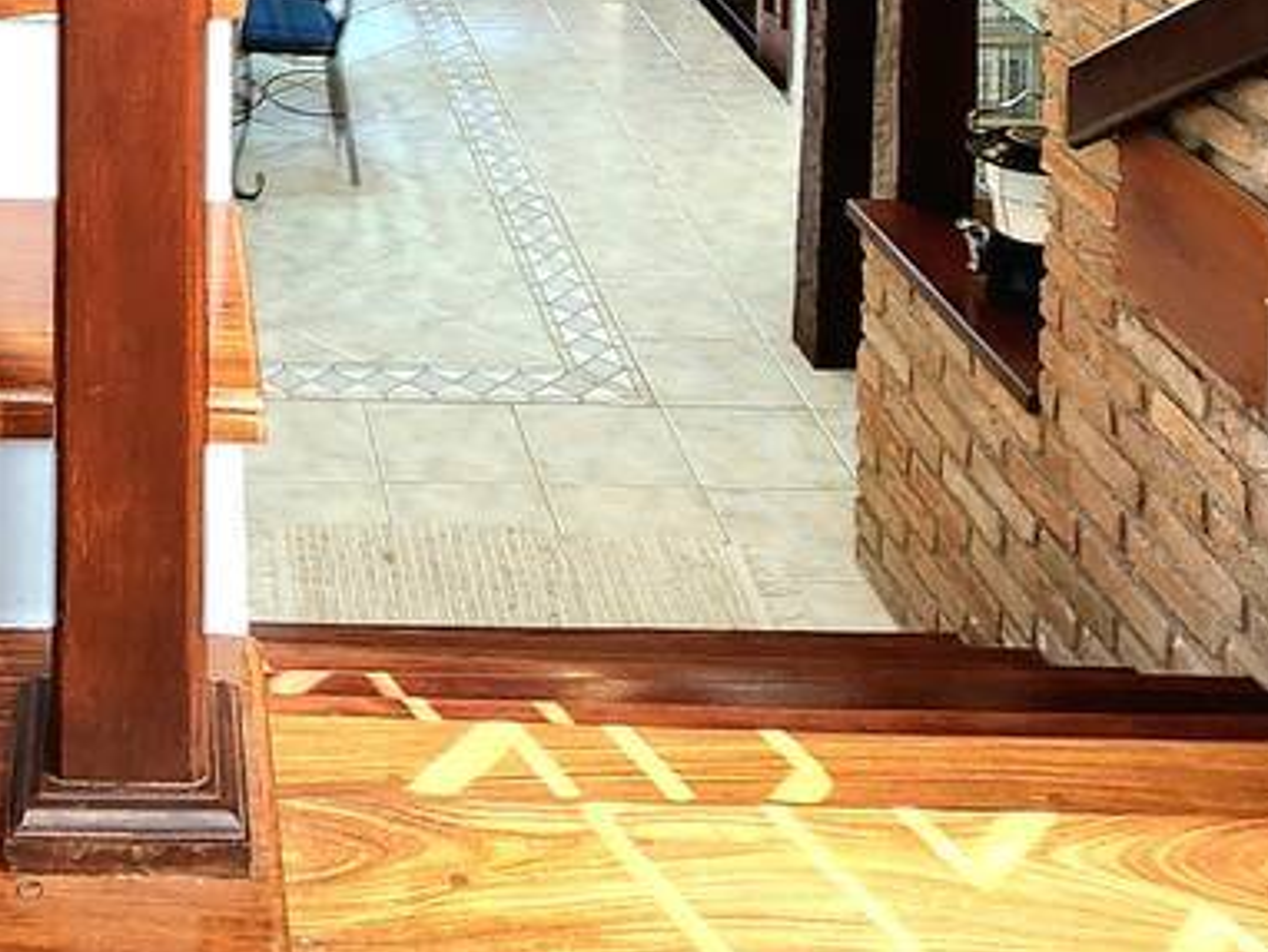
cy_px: -511
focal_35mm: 49
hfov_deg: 36.4
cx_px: 123
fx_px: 1796
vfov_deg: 23.3
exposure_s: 1/60.2
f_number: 2.2
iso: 200
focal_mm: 2.2
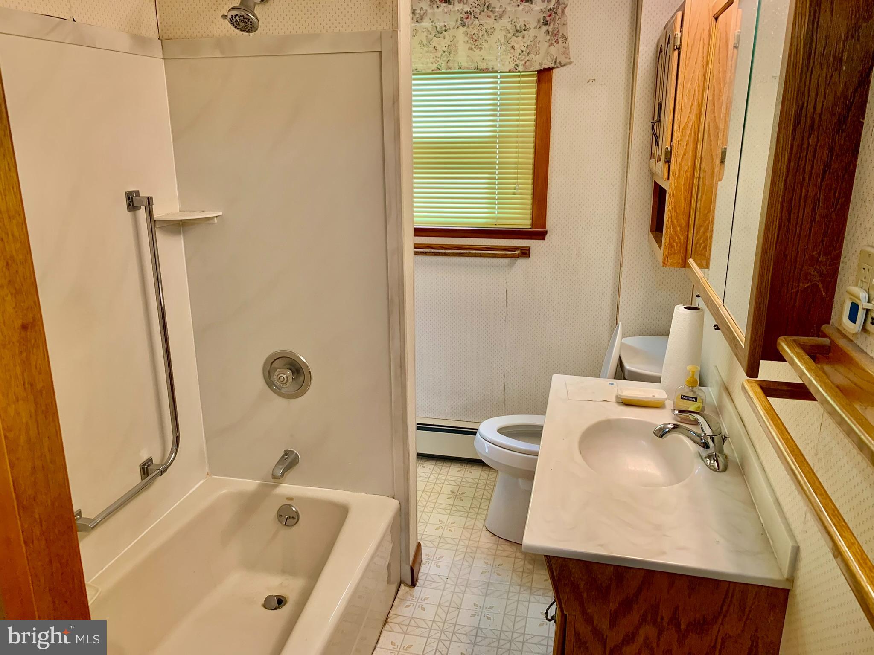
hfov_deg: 67.3
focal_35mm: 26
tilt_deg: -16.2
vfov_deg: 53.1
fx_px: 656
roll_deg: +1.6
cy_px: 328
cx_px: 437
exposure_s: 1/60
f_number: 1.8
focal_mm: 4.25
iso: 80
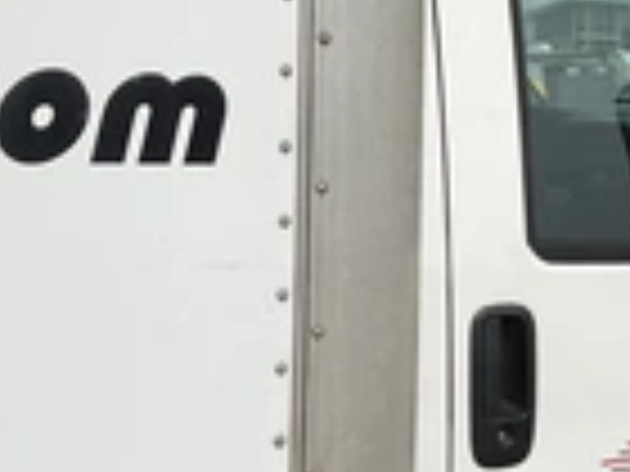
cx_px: 819
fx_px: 1511
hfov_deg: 21.3
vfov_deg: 17.8
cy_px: 279
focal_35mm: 83
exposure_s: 1/3125
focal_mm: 3
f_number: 1.8
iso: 25
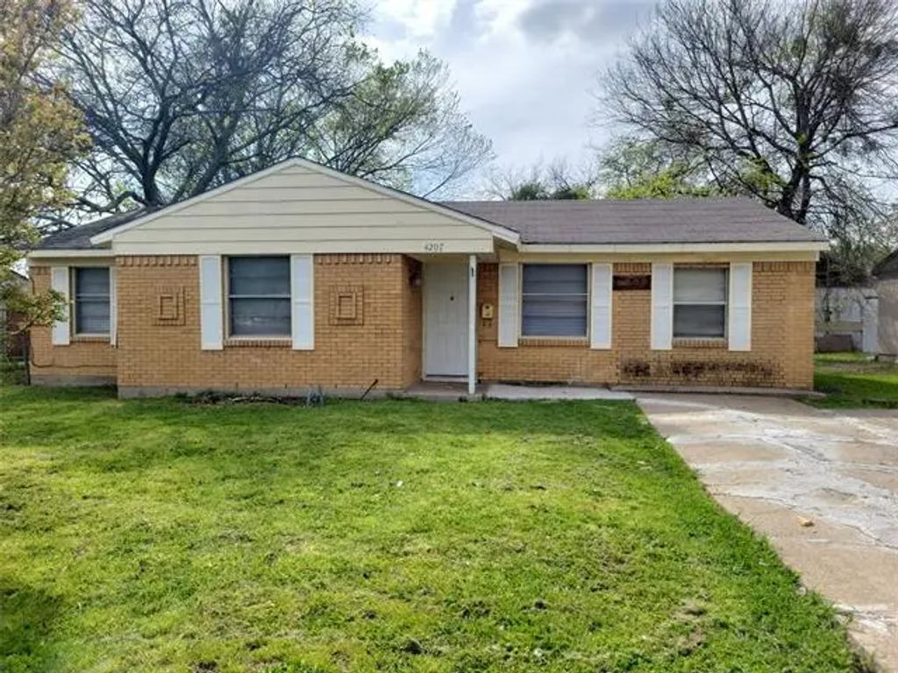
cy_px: 336
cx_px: 449
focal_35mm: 26
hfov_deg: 67.3
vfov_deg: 53.1
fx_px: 674
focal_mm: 5.4
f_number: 1.8
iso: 50
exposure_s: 1/854
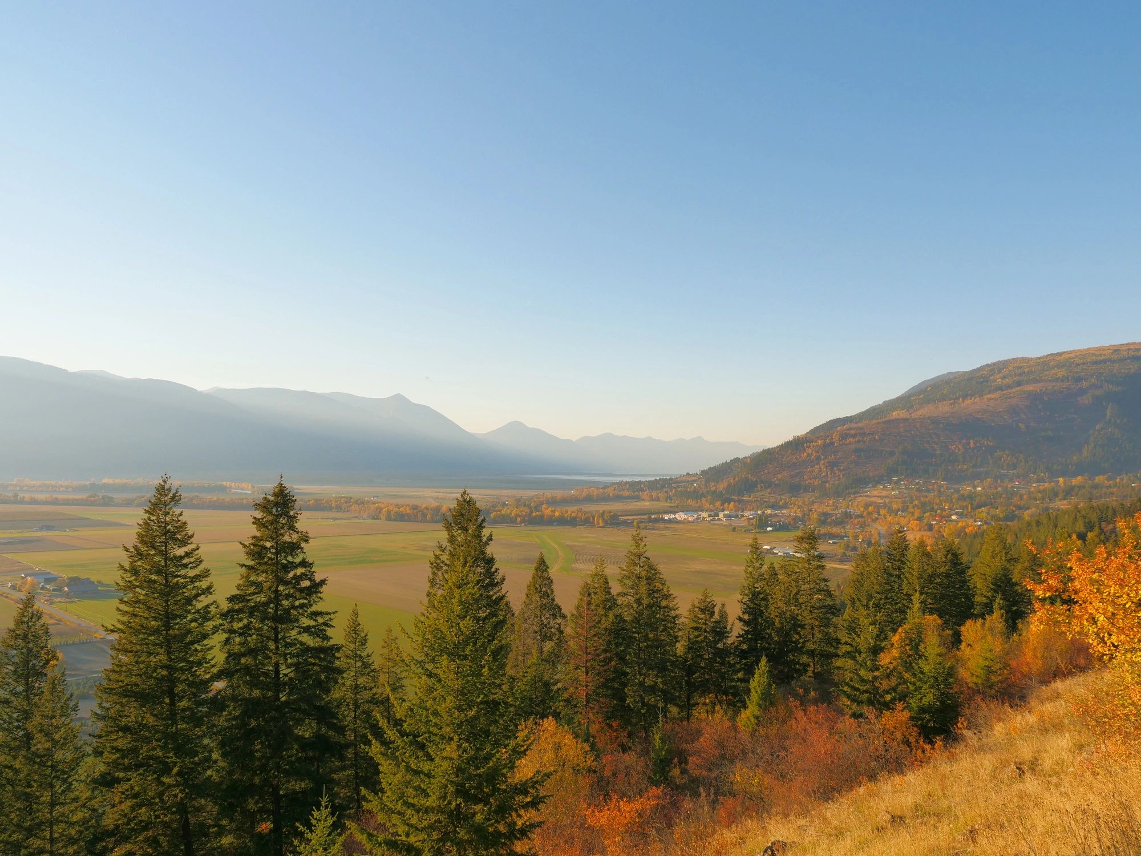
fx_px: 857
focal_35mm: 26
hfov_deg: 67.3
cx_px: 570
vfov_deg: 53.1
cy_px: 428
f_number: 5.6
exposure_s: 1/640
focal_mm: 13
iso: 200
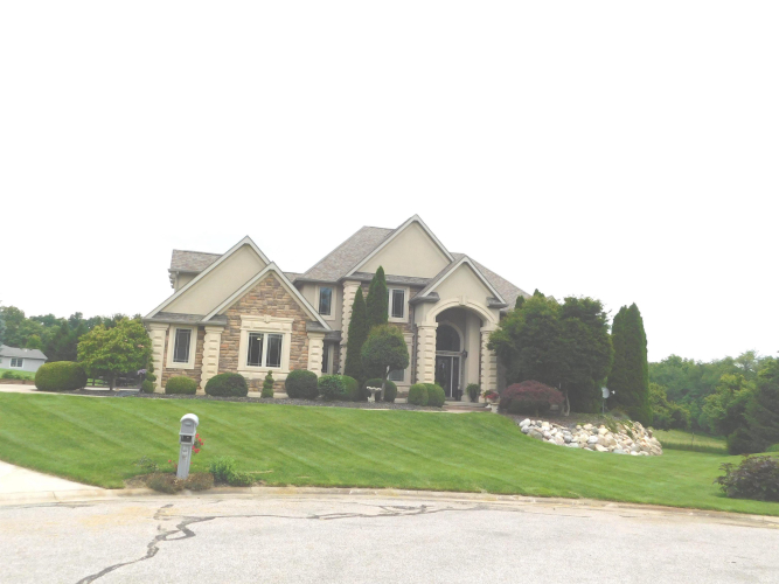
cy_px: 292
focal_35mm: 30
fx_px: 675
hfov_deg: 60.0
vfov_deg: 46.8
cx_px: 390
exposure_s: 1/1250
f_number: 3.2
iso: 125
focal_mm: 5.3
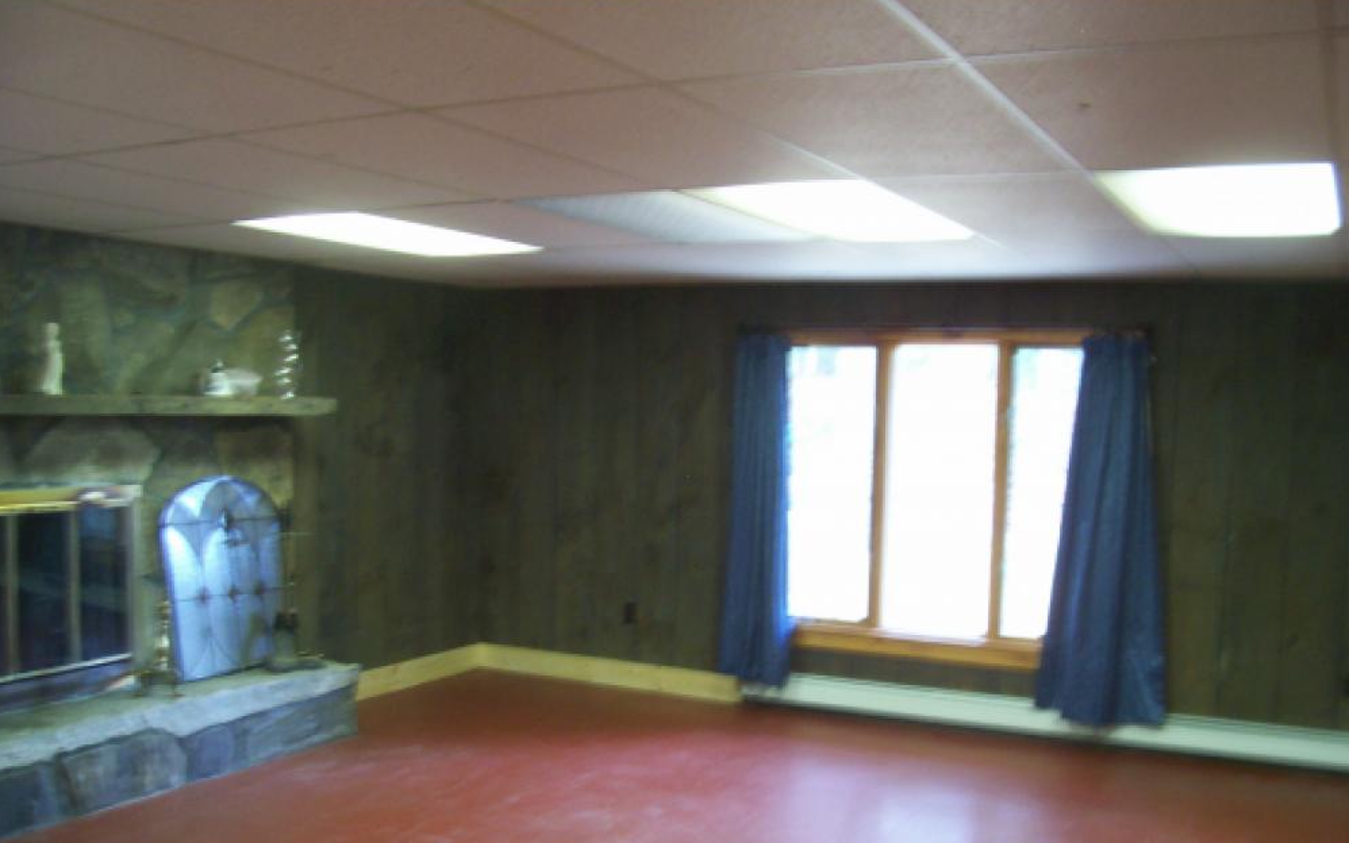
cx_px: 683
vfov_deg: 34.3
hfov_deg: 52.7
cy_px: 509
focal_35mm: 37
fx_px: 1360
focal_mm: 5.6
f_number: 2.7
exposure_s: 1/8
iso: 160
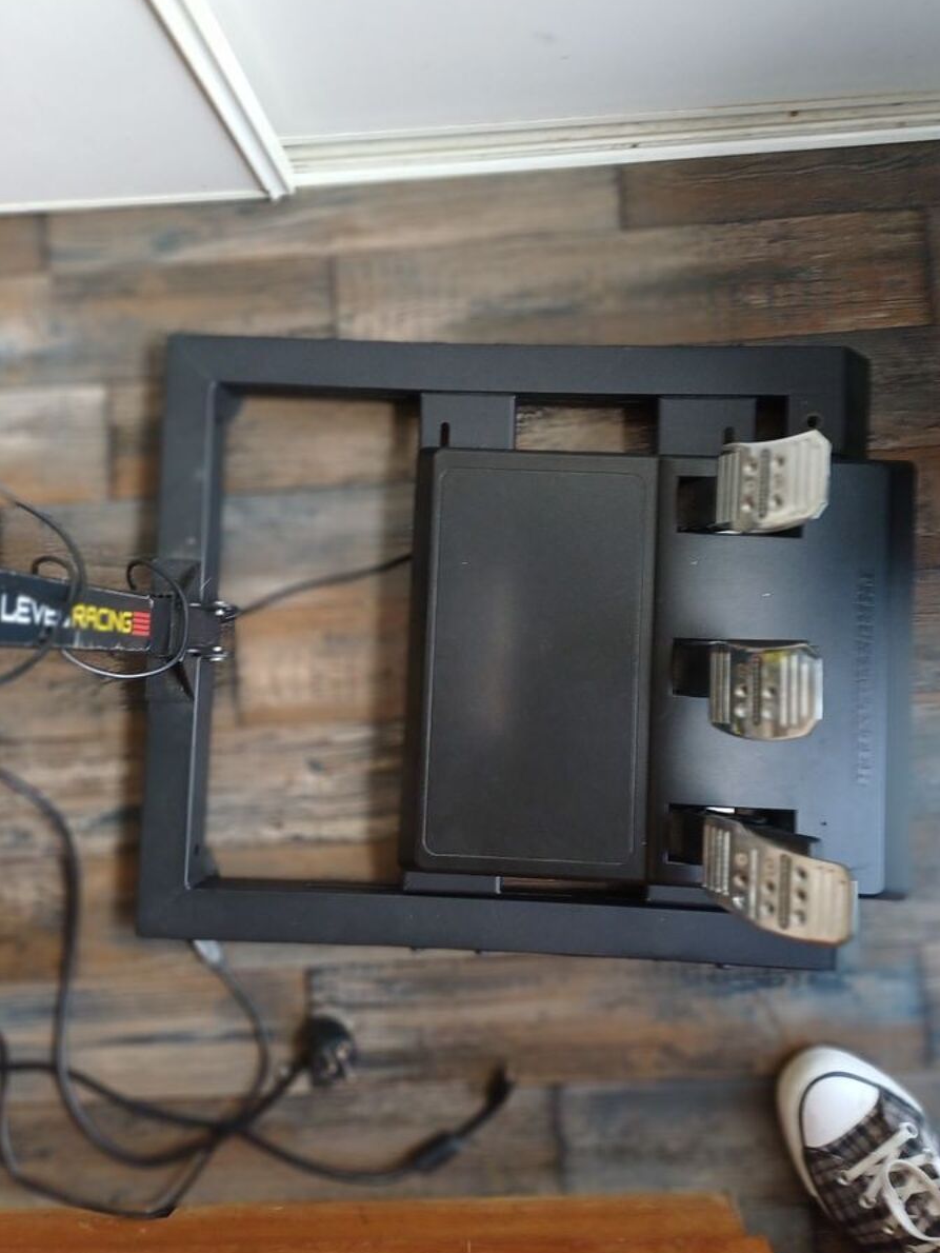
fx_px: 1013
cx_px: 492
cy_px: 606
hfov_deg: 49.7
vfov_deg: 63.4
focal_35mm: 28
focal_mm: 4.65
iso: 250
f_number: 1.8
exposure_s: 1/33.3
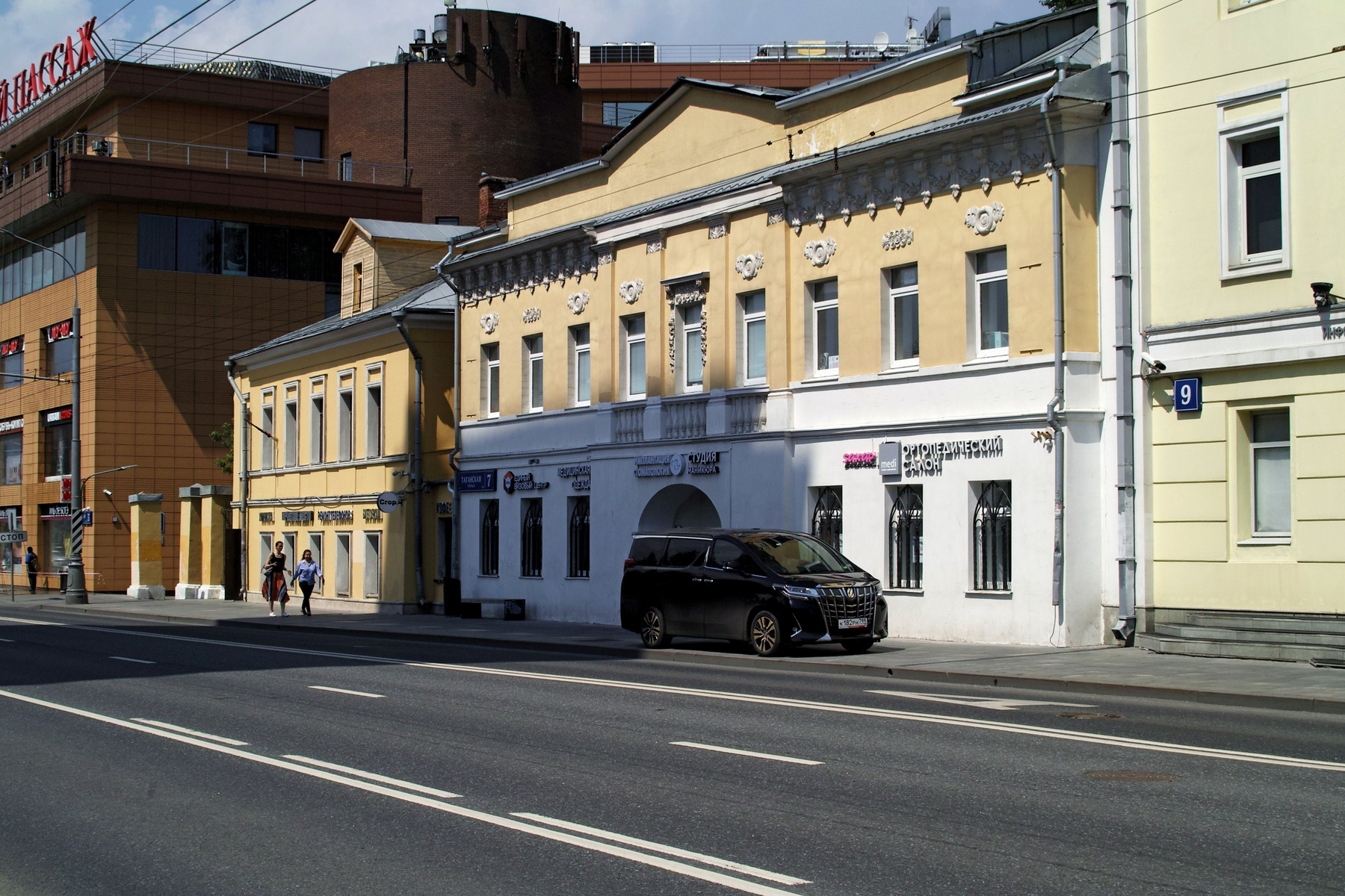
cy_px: 448
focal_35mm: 47
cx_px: 672
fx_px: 1756
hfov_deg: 41.9
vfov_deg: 28.6
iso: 100
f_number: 11
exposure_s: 1/250
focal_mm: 28
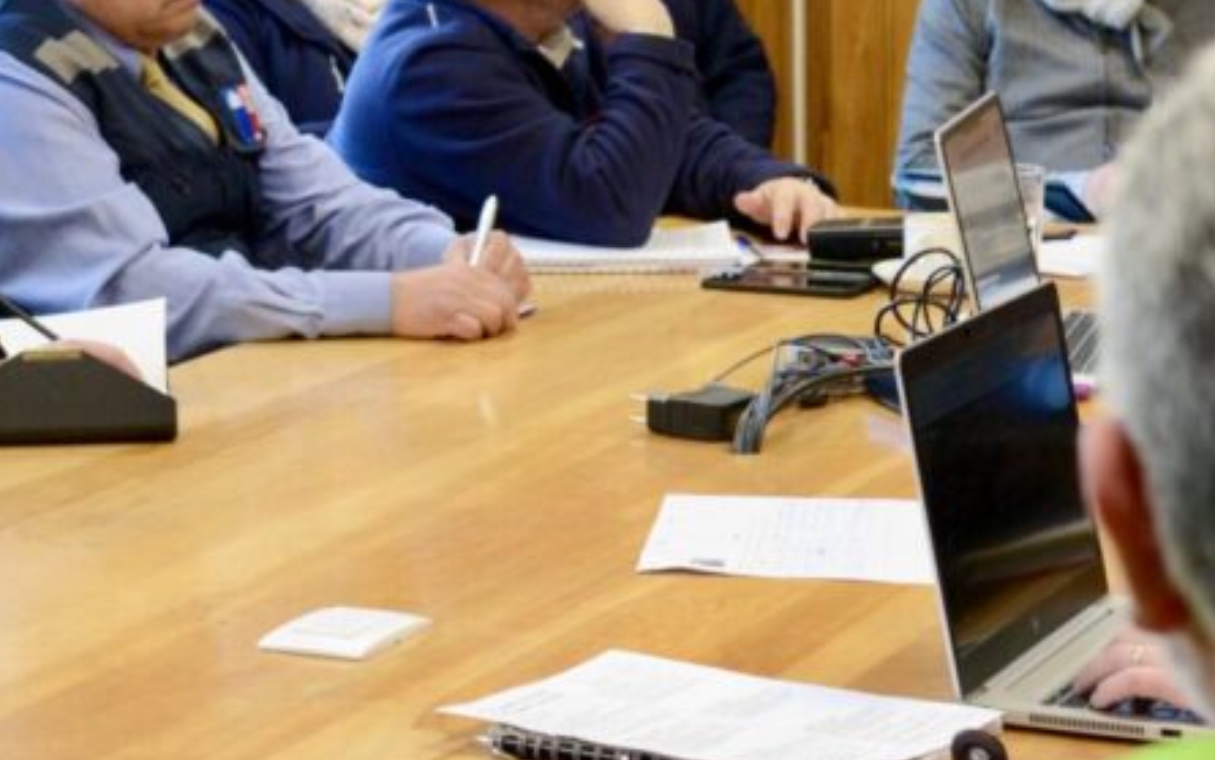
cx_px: 41
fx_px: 4239
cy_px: 136
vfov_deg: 10.2
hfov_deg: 16.0
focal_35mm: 128
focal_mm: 35
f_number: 5
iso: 1600
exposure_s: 1/100
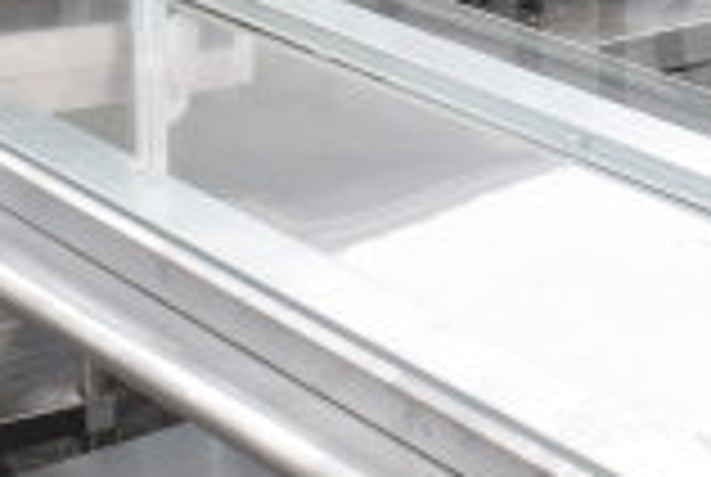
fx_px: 2630
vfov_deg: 10.1
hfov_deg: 15.3
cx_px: 562
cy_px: -205
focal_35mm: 133
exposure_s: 1/160
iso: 200
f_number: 6.3
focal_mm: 23
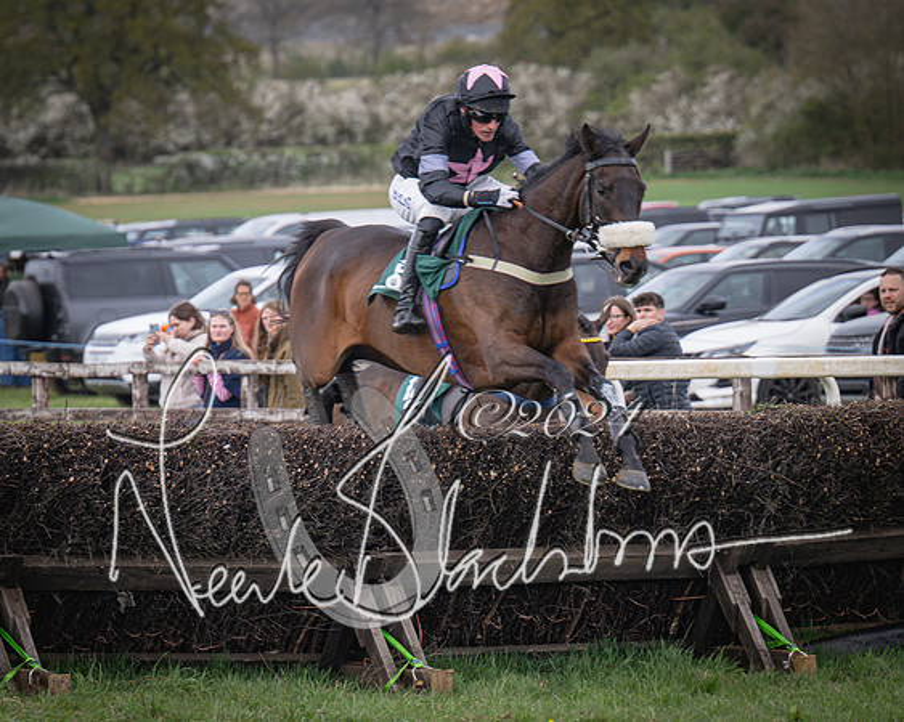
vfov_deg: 4.3
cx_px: 24
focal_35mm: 359
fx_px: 9588
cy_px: 442
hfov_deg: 5.4
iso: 800
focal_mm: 190
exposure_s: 1/1600
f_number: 5
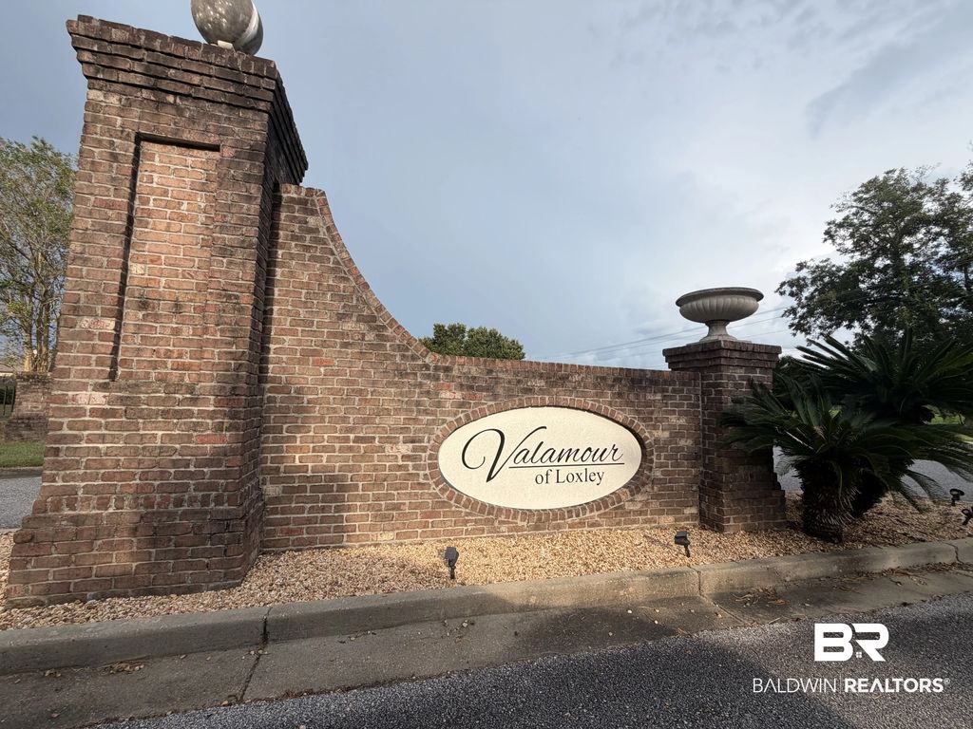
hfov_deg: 102.1
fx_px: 394
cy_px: 364
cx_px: 486
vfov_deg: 85.7
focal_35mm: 14
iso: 50
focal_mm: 2.22
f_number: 2.2
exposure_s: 1/502
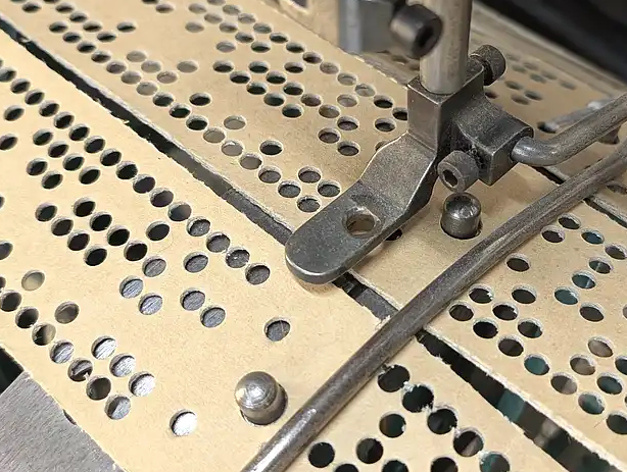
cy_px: 227
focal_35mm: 50
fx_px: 907
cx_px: 401
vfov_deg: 29.2
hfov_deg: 37.8
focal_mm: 6.9
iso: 318
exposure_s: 1/52.7
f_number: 1.68
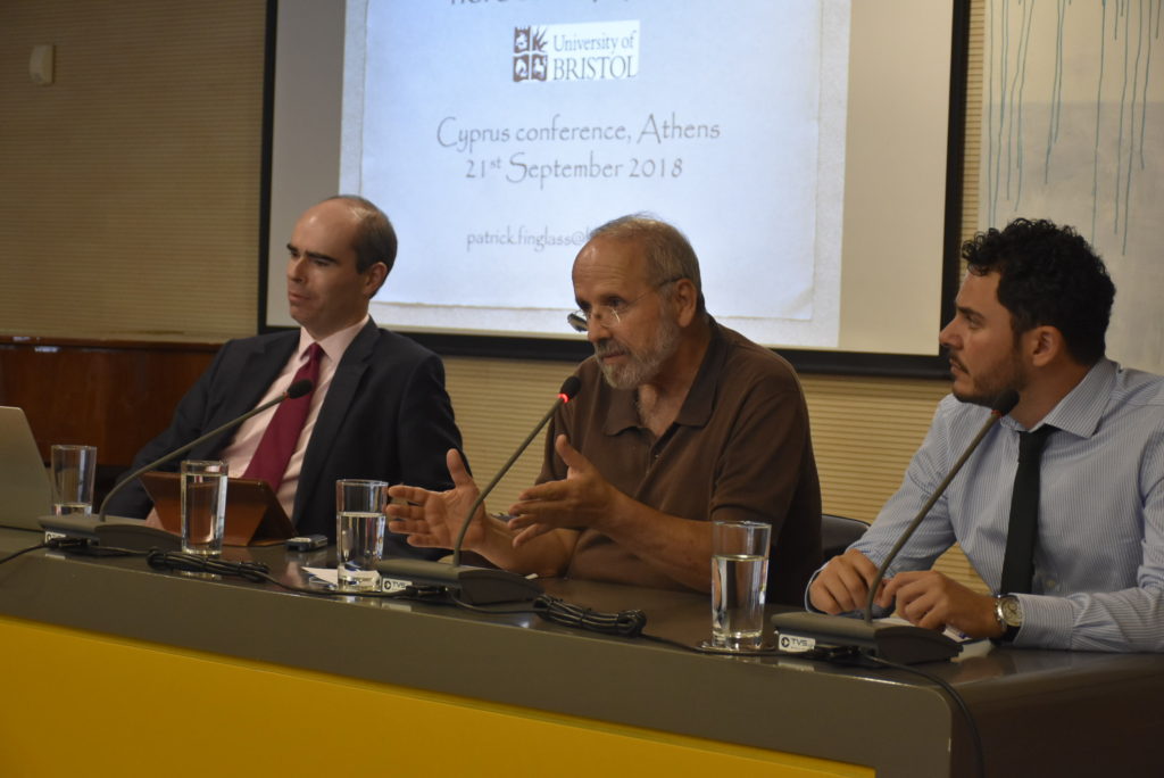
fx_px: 2523
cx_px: 582
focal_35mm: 78
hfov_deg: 26.0
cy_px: 389
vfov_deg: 17.5
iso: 1600
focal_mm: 52
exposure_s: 1/100
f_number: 4.8
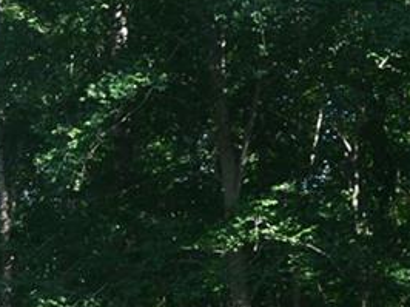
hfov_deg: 10.2
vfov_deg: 7.7
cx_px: -143
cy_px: 512
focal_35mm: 189
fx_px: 2237
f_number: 9
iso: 400
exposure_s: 1/125
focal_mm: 34
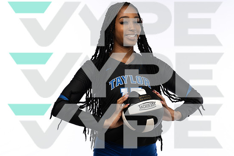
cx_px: 117
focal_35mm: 67
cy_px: 75
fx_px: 436
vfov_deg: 20.3
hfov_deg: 30.1
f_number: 7.1
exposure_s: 1/250
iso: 200
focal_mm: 64
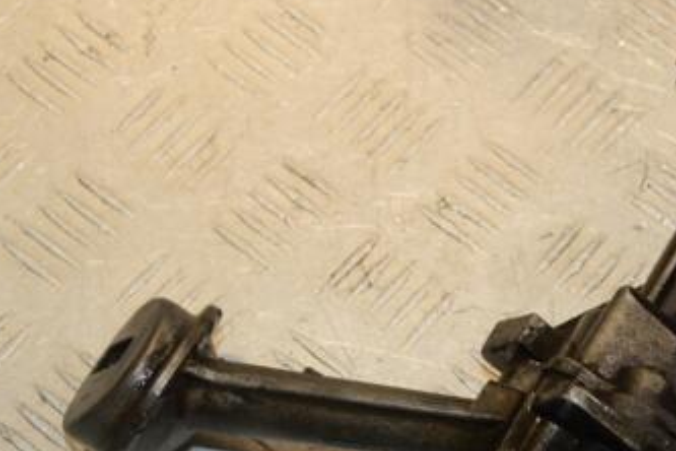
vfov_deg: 12.6
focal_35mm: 108
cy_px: 374
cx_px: 512
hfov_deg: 18.8
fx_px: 2028
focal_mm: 40
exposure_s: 1/200
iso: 800
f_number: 7.1
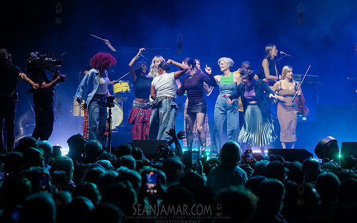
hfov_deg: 11.5
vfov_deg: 7.2
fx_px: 1771
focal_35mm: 182
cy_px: 107
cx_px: 170
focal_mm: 135
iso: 6400
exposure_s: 1/1250
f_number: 4.5
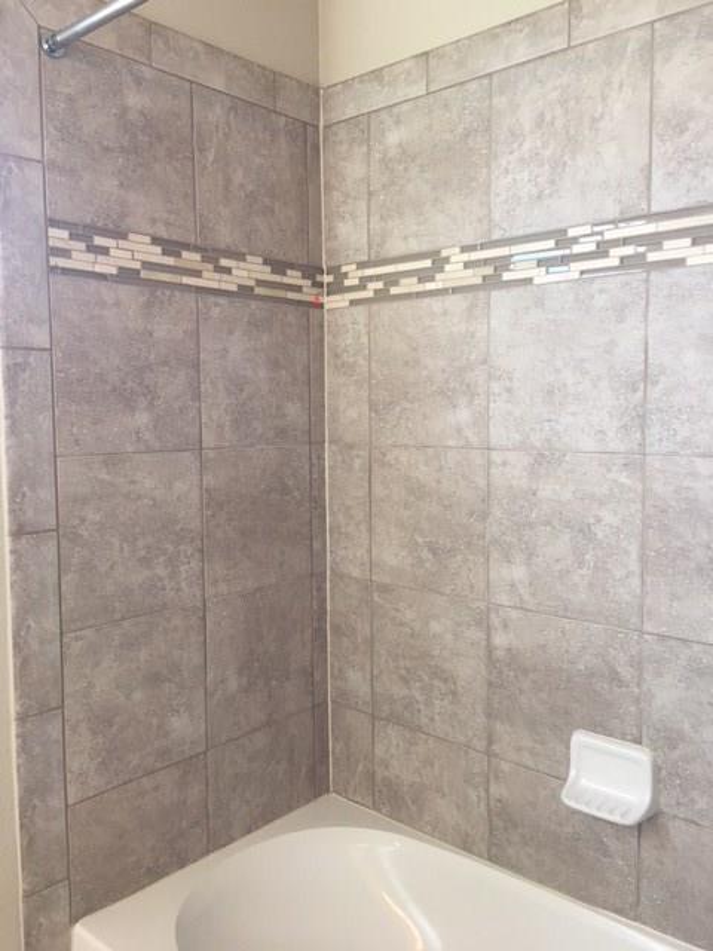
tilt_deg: -3.9
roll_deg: +0.2
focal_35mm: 29
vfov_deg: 61.7
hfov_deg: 48.2
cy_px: 476
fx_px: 796
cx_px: 356
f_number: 2.2
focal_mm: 4.15
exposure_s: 1/15
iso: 32
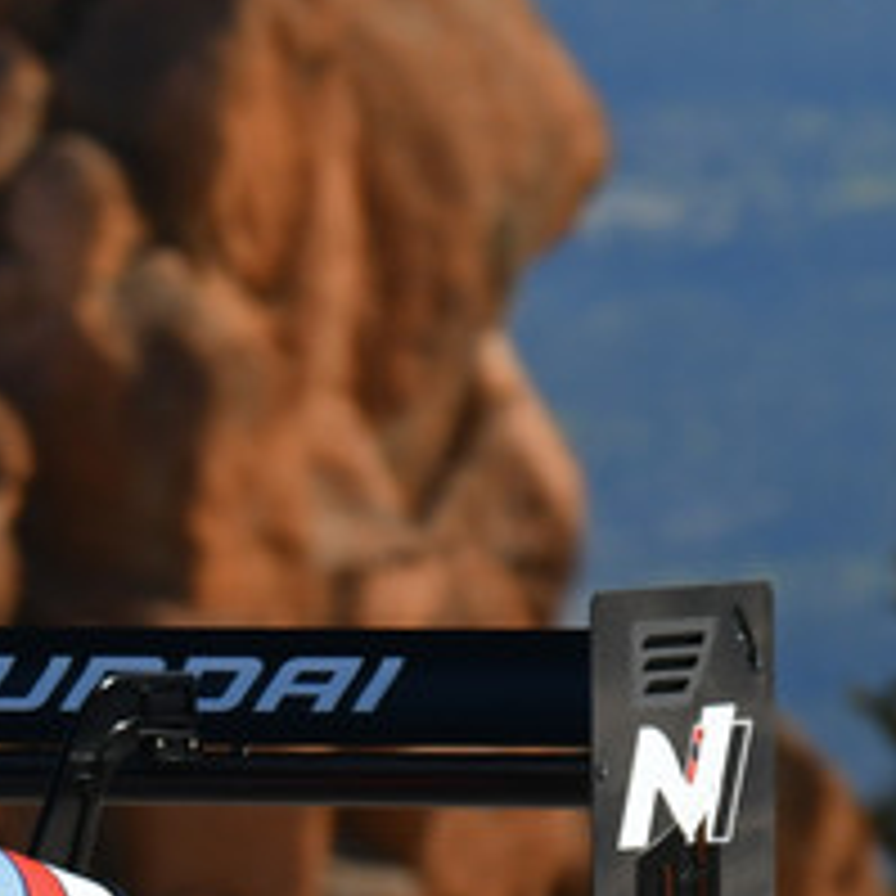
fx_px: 40500
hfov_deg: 1.3
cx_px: -1405
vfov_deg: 1.3
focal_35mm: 1383
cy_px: 806
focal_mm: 180
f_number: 4.5
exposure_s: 1/500
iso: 100
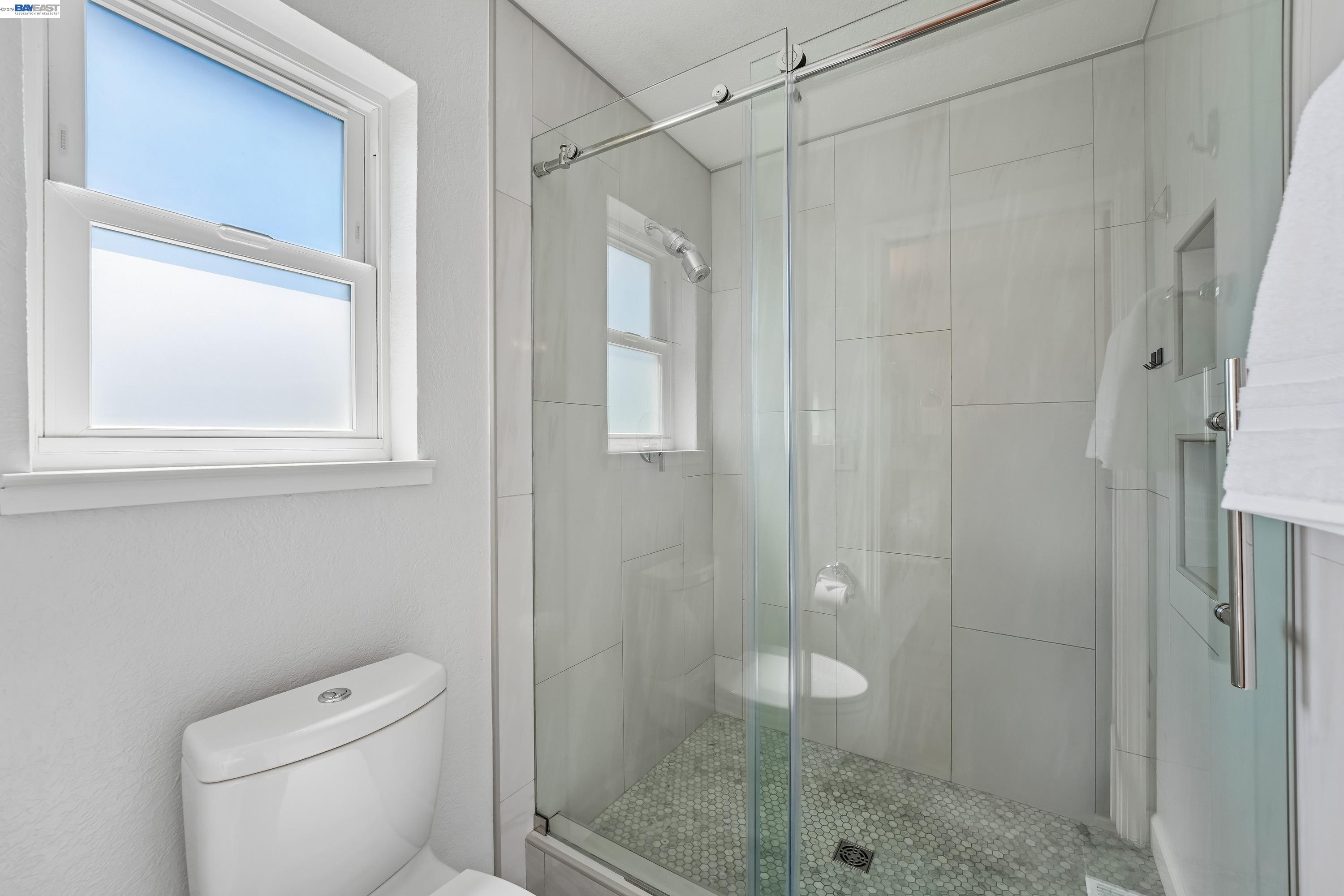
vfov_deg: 81.2
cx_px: 672
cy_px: 448
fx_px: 523
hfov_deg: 104.3
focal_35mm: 14
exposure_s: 1/40
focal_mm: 14
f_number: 9
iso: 640
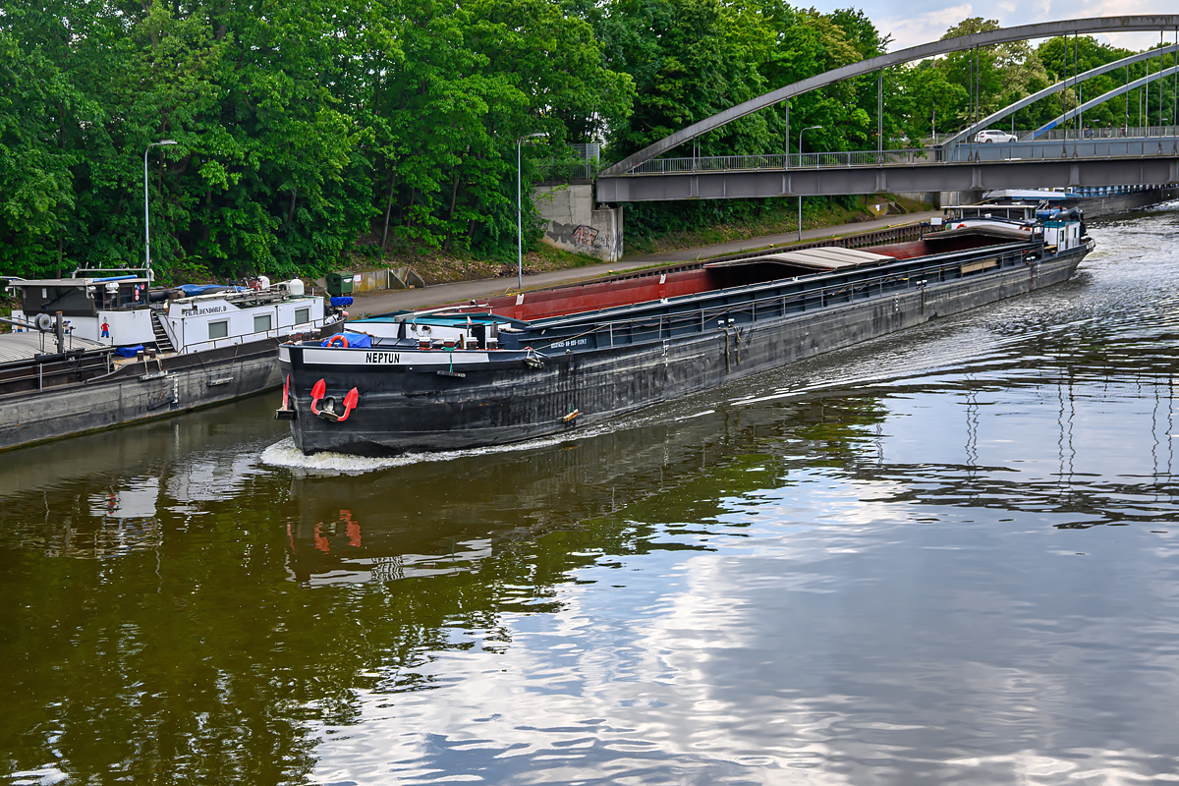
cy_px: 393
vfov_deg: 30.8
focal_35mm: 44
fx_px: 1425
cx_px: 590
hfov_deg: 45.0
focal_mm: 29
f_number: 7.1
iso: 200
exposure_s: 1/320
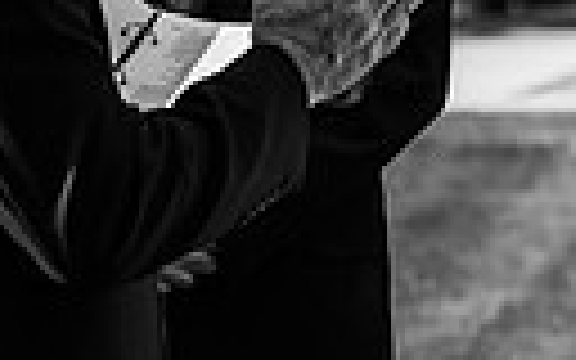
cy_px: -115
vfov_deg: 4.1
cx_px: 886
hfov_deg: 6.4
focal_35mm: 323
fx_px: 5070
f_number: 2.8
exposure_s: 1/4000
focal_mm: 70
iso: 125
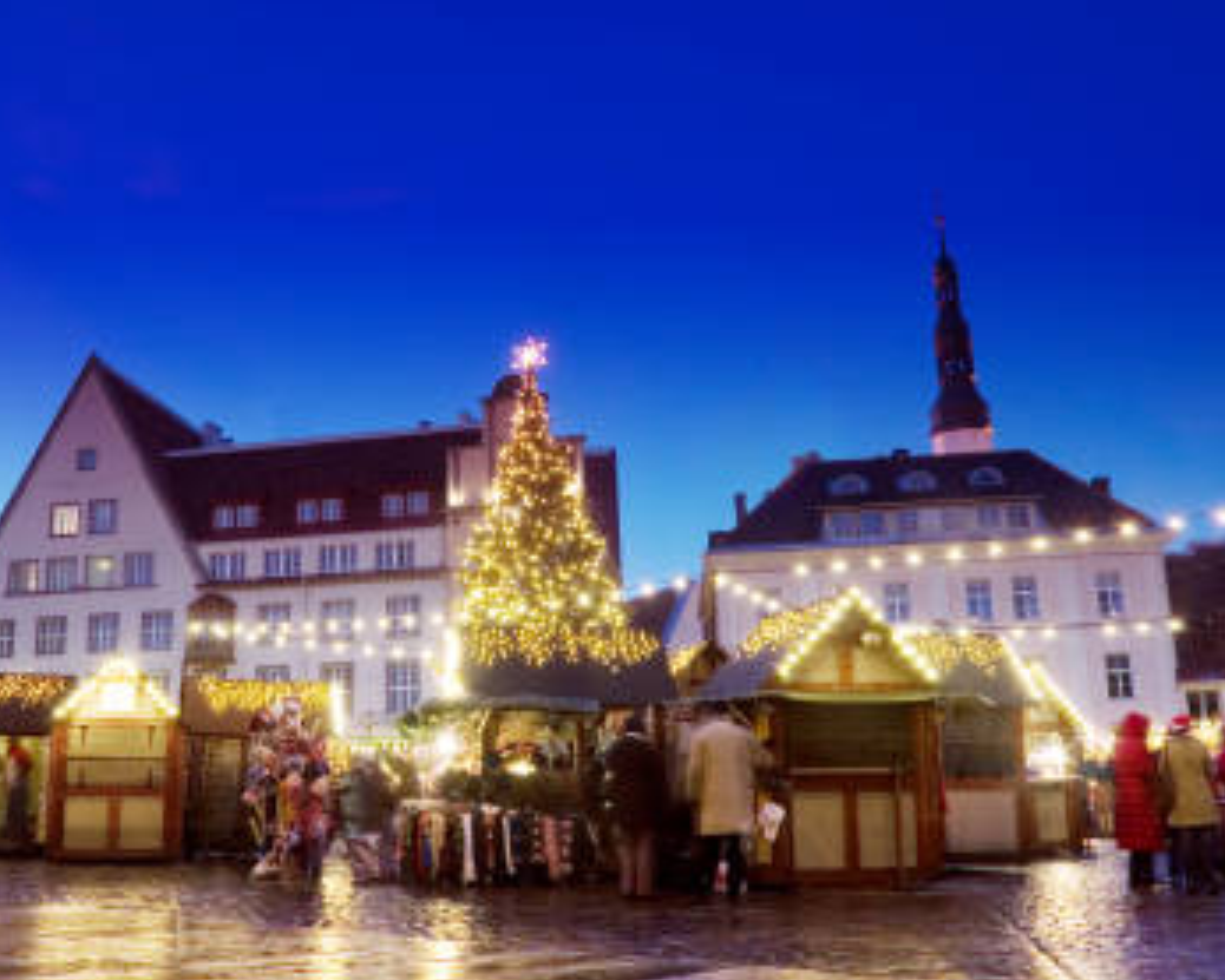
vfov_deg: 39.2
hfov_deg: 47.7
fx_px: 1378
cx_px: 508
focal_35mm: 38
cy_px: 488
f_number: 16
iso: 200
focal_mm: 22
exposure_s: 4
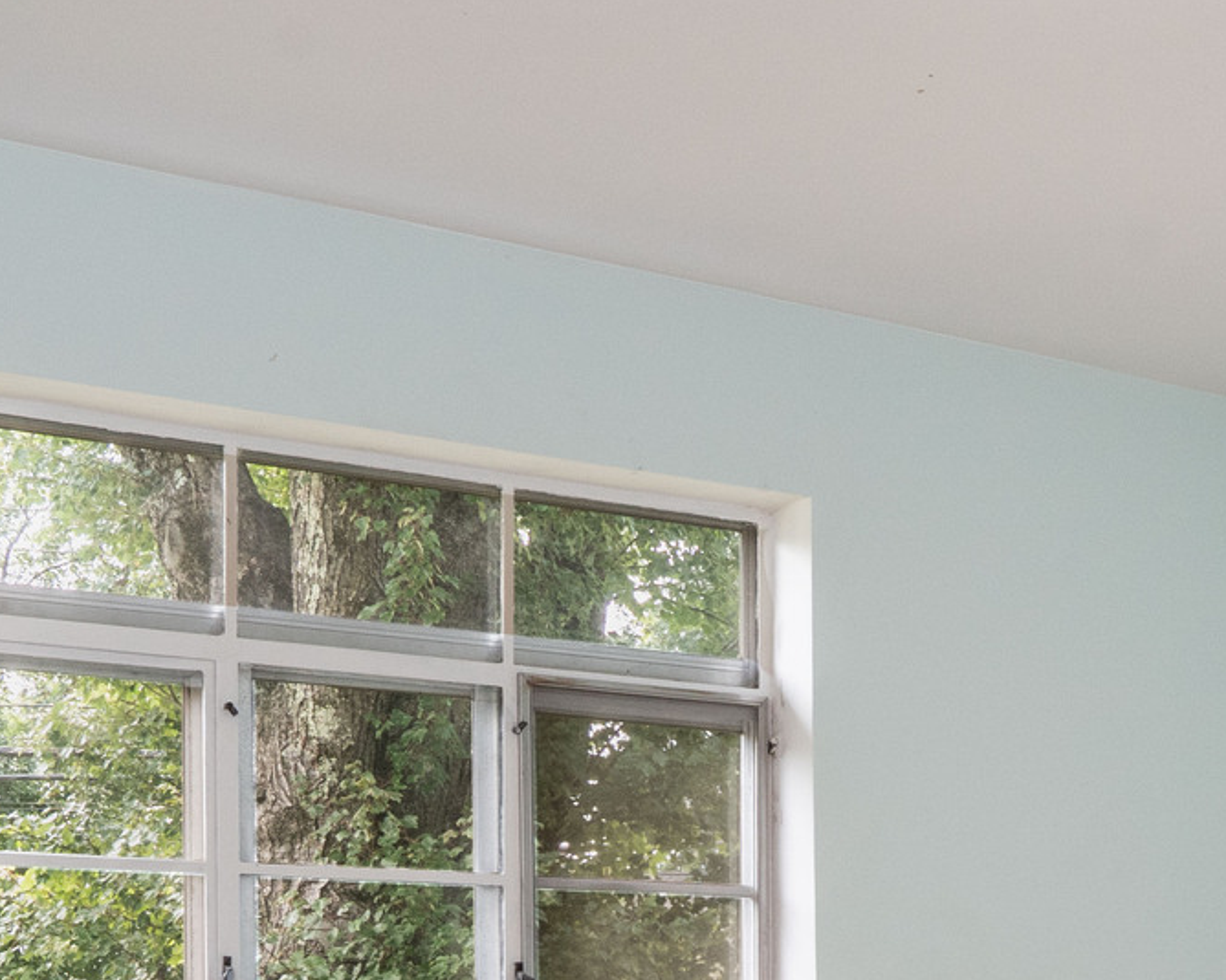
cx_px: 1470
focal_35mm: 69
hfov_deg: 24.9
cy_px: 1030
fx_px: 2503
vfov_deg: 21.2
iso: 400
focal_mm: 16
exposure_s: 1/30
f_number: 11
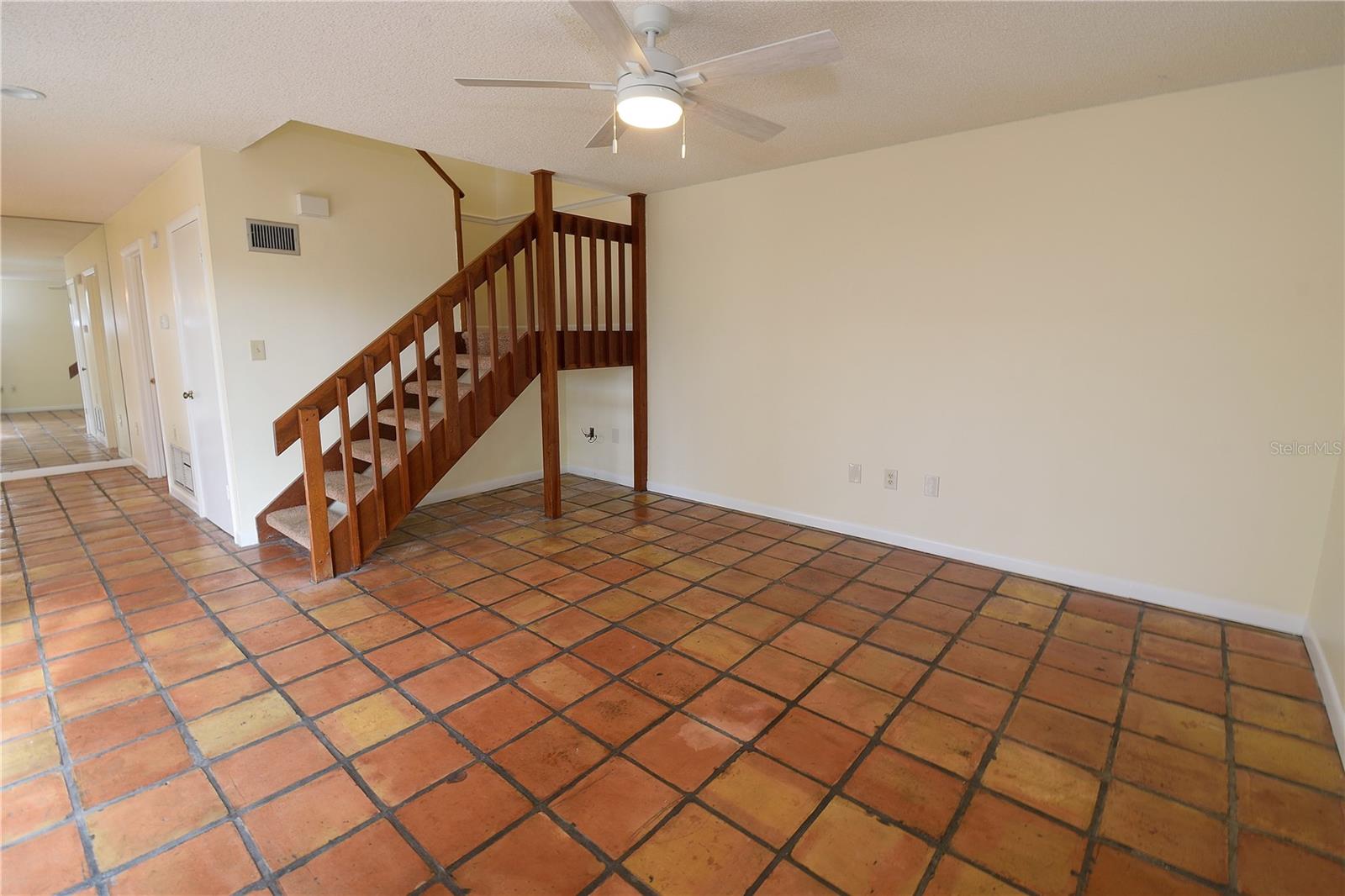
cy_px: 448
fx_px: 560
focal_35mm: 15
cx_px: 672
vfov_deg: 77.3
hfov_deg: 100.4
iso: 100
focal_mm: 10
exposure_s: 1/2.5
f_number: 11
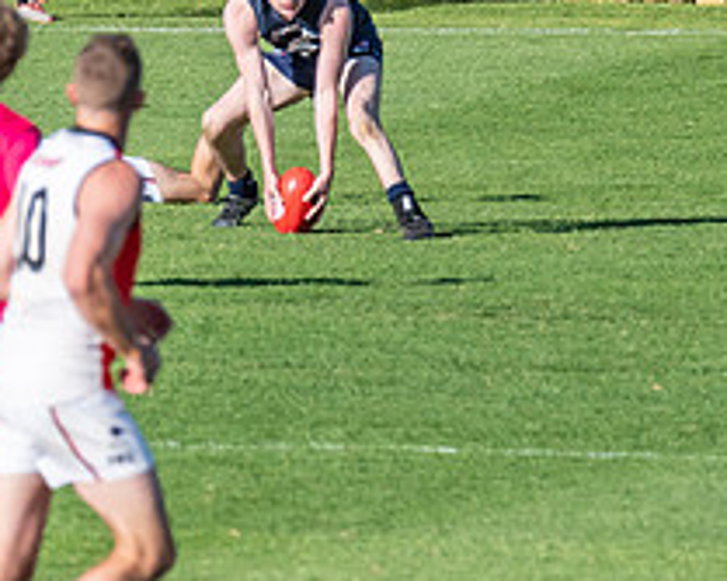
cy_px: -11
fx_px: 37765
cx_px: 511
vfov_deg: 0.9
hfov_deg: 1.1
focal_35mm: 1756
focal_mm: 450
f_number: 10
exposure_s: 1/2500
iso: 800
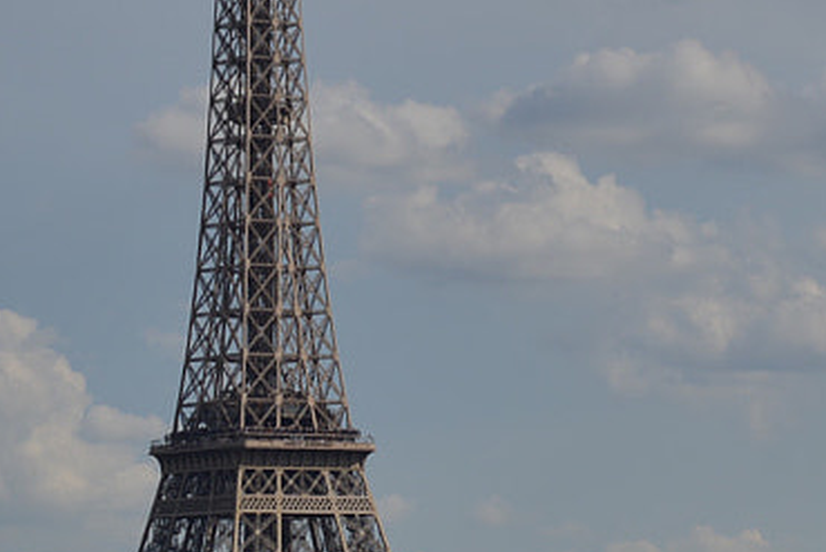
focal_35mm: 216
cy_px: 454
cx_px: 304
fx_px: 4958
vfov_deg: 6.4
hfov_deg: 9.5
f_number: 10
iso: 100
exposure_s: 1/400
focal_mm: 50
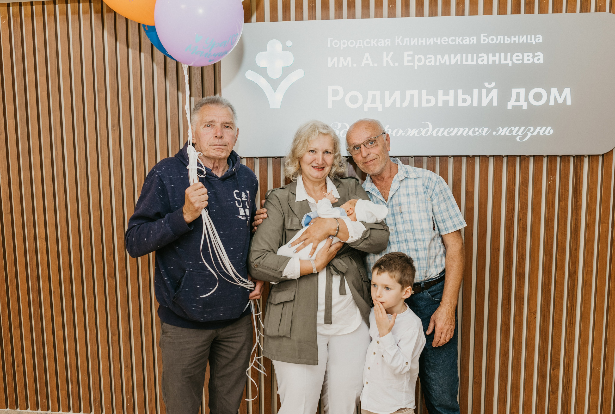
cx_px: 295
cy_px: 213
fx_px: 533
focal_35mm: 31
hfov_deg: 59.9
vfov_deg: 42.4
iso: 250
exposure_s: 1/160
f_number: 4
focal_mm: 29
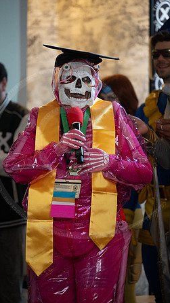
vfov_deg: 14.6
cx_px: 79
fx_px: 1178
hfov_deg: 8.3
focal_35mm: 147
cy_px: 151
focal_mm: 139
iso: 4000
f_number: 2.8
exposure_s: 1/250
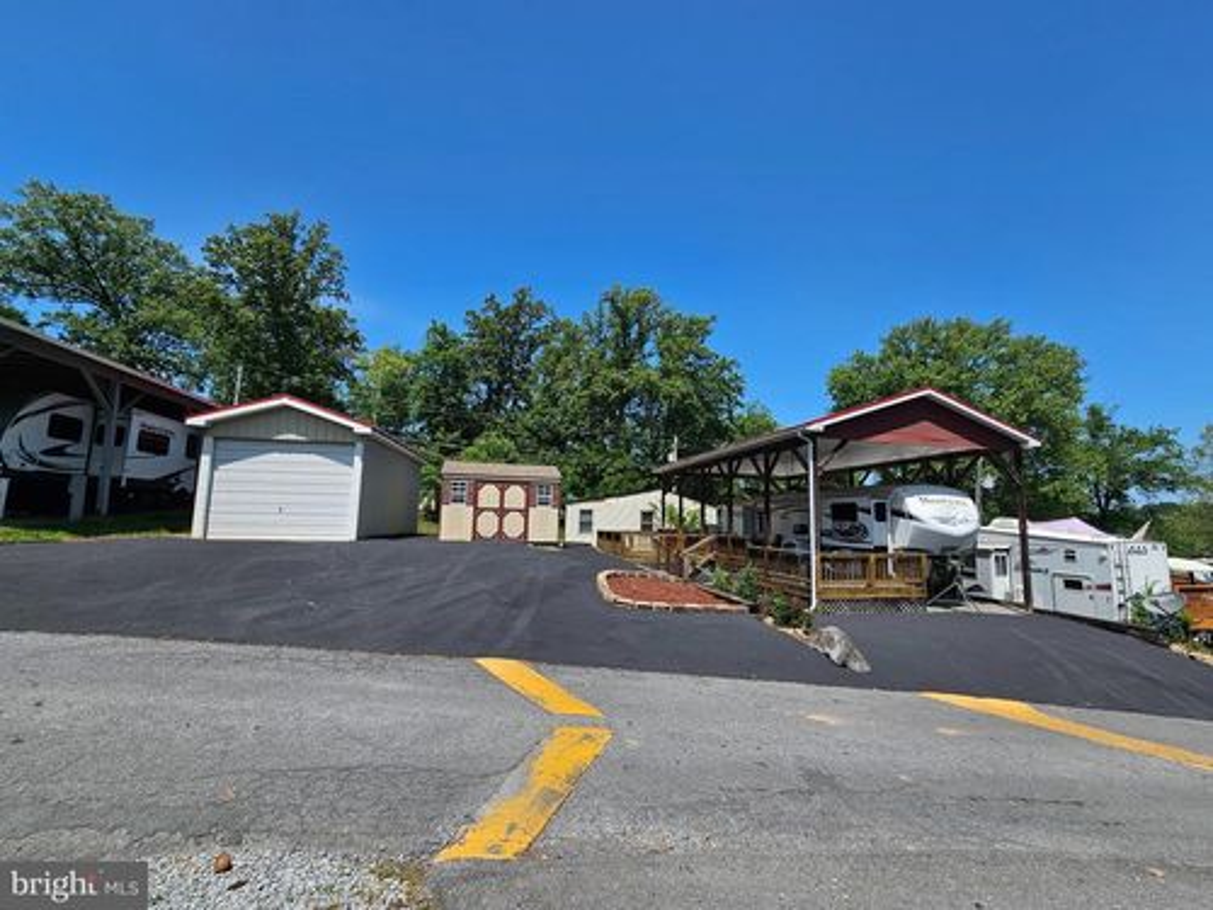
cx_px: 606
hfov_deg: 106.2
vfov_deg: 89.9
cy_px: 455
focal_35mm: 13
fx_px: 456
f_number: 2.2
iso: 50
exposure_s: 1/2600
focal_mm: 2.2
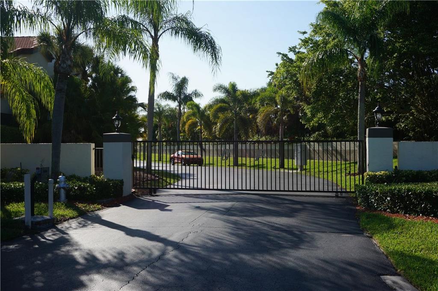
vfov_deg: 36.8
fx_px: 437
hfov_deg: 53.2
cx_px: 219
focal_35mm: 36
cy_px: 146
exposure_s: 1/125
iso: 100
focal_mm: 24
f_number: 13
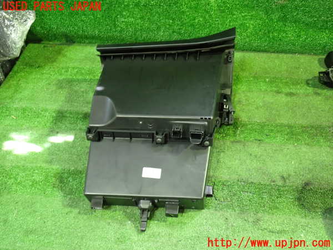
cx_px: 166
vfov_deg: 46.8
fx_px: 289
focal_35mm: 30
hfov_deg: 60.0
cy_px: 125
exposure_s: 1/25
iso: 800
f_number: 2.3
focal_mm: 5.4
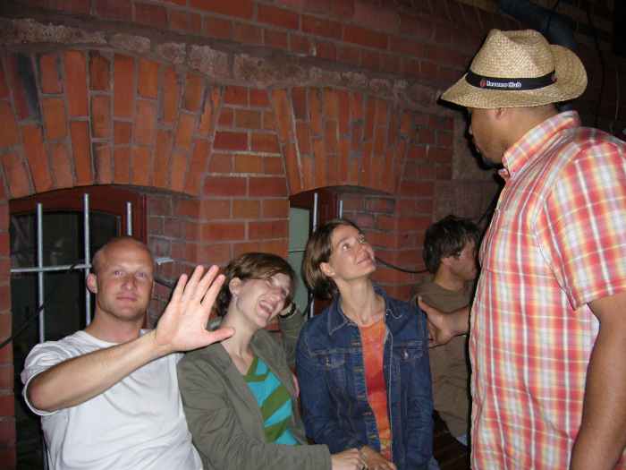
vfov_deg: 40.7
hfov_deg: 52.6
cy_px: 235
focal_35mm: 35
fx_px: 633
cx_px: 313
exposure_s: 1/60
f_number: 2.8
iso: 200
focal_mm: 5.8
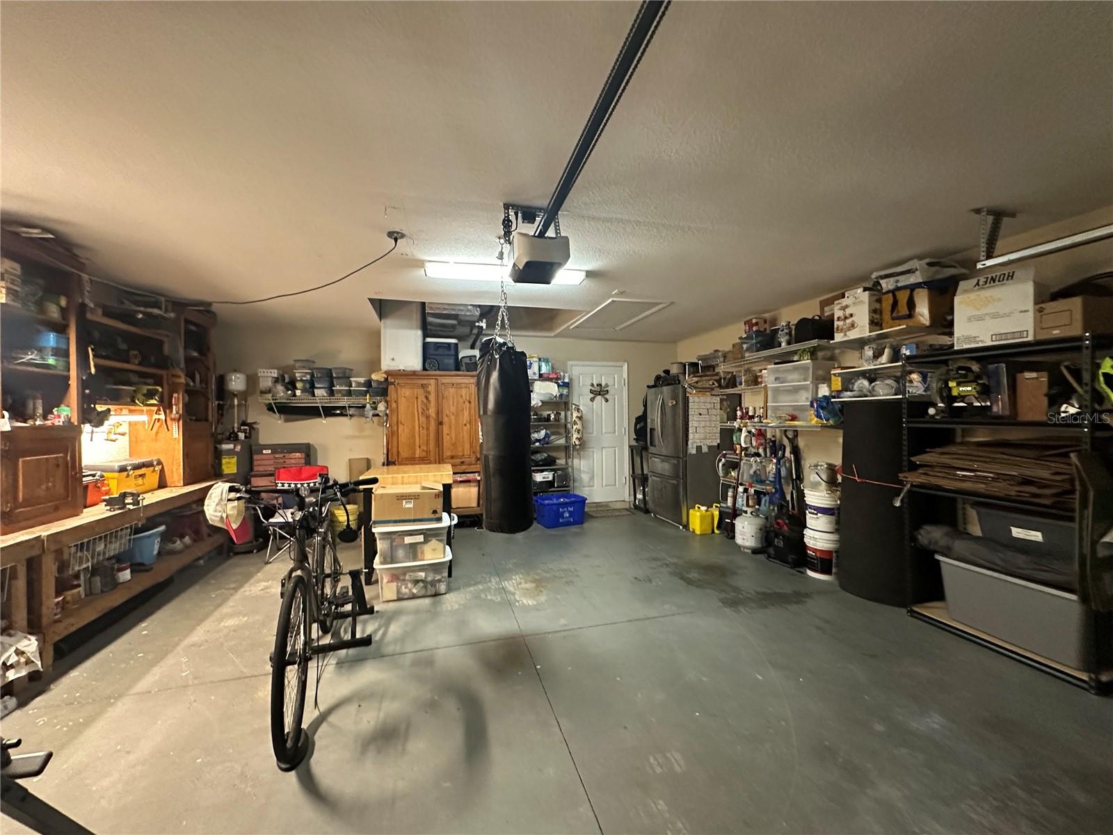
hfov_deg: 102.1
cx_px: 556
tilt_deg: -0.2
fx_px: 450
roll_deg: +0.9
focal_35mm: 14
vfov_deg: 85.7
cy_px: 418
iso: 800
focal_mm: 2.22
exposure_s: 1/60
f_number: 2.2
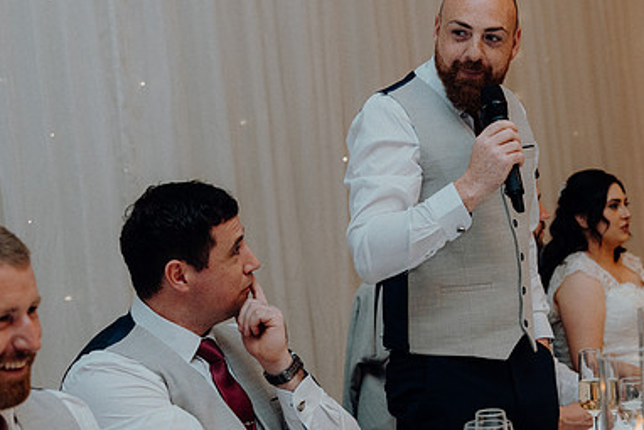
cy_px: 205
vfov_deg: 16.1
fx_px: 1521
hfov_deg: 23.7
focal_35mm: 85
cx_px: 462
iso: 2500
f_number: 3.5
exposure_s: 1/160
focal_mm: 56
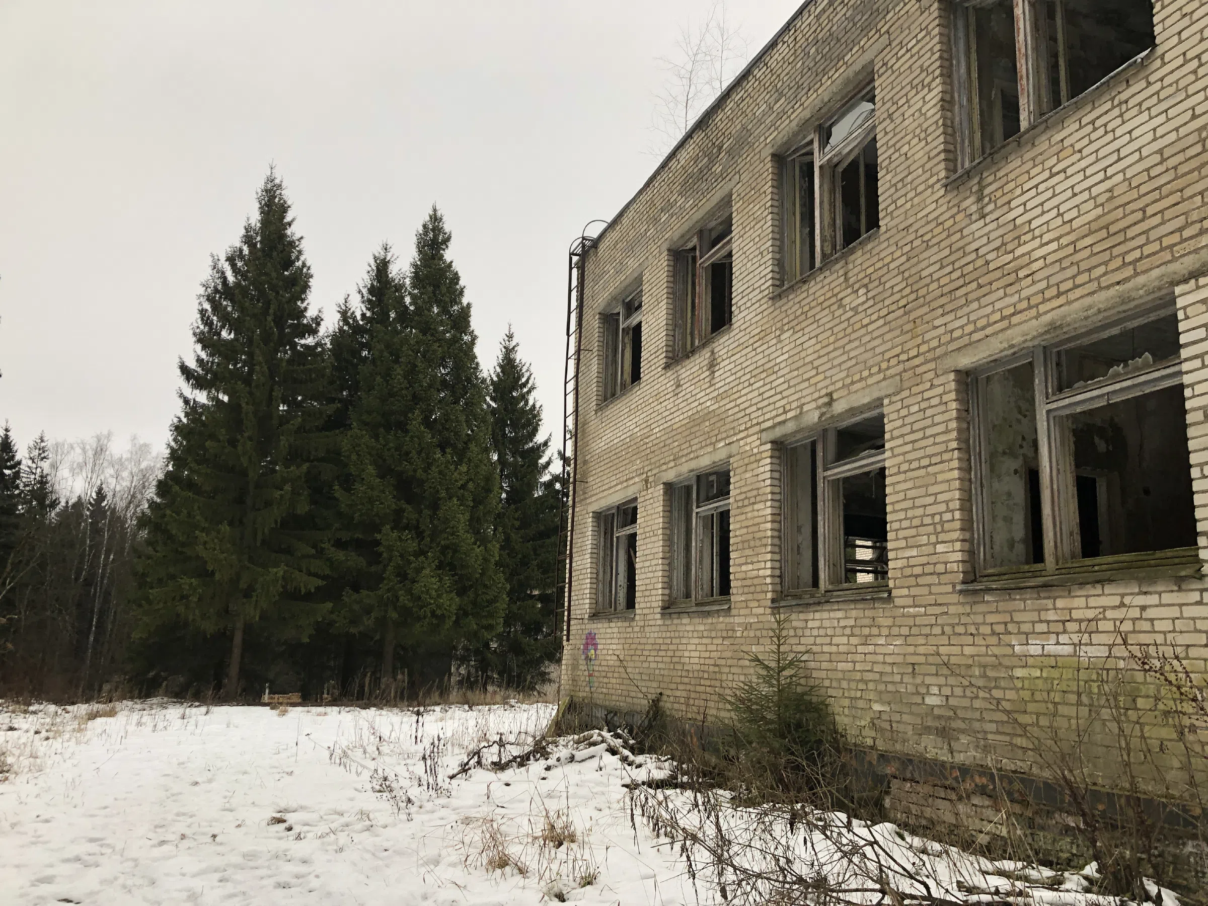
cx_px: 604
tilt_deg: +11.9
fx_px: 977
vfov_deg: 49.7
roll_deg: -1.9
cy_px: 453
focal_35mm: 28
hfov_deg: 63.4
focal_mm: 4
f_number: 1.8
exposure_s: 1/120
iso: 40
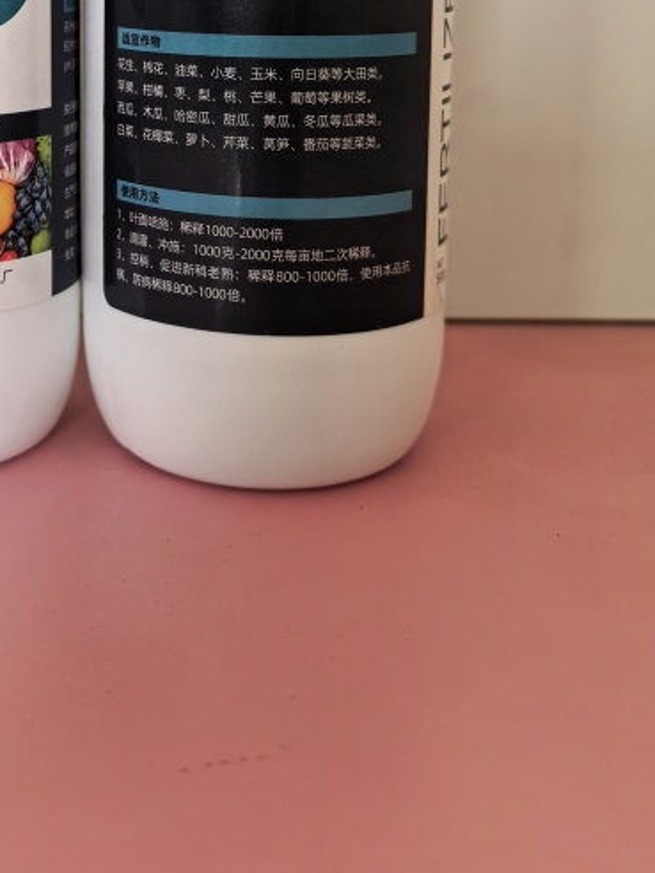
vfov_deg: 34.2
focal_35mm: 52
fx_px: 1312
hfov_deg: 27.2
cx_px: 91
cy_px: 42
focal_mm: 8.5
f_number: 2
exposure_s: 1/100
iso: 100
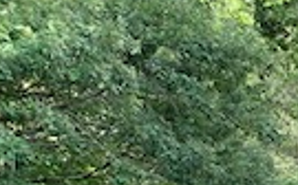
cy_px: 425
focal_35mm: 131
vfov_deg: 9.1
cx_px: 600
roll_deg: -2.6
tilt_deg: +13.0
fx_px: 1063
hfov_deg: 13.6
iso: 64
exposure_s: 1/122
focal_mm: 4.25
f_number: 1.8
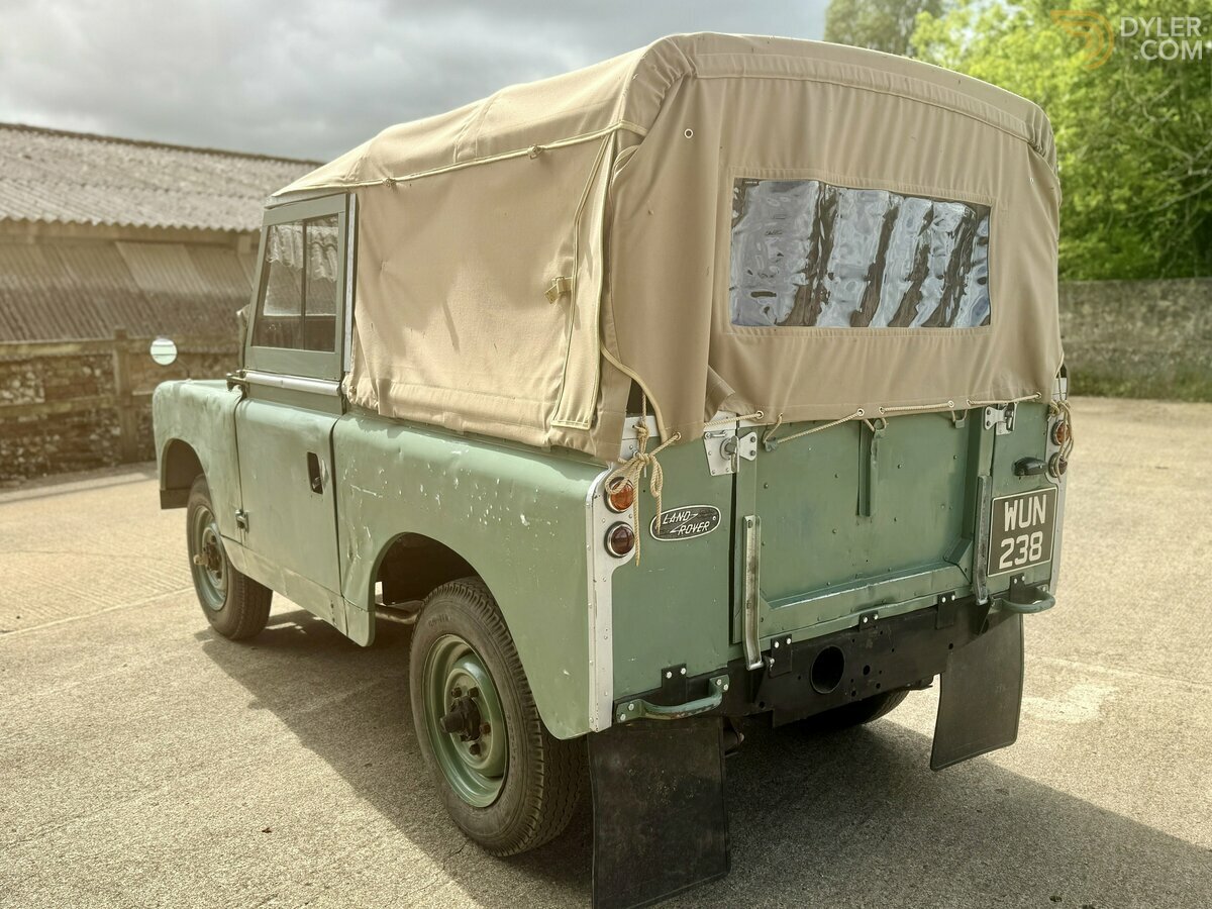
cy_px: 454
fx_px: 840
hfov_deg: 71.6
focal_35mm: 24
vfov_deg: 56.8
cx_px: 606
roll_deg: -0.1
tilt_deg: -11.3
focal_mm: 6.76
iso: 80
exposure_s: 1/1192
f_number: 1.78
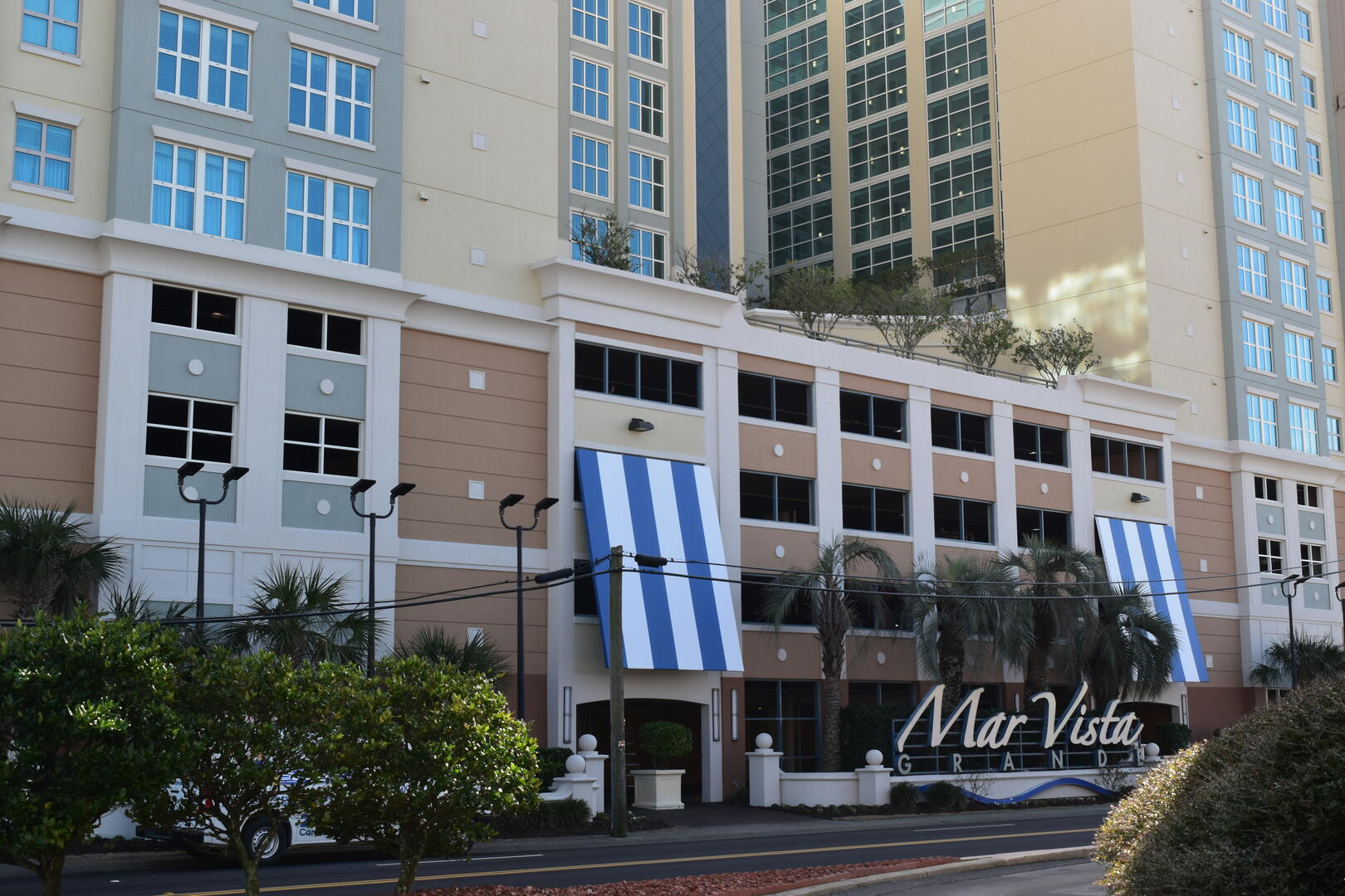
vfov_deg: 28.9
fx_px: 1737
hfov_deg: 42.3
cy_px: 448
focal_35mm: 46
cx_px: 672
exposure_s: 1/200
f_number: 10
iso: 400
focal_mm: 31
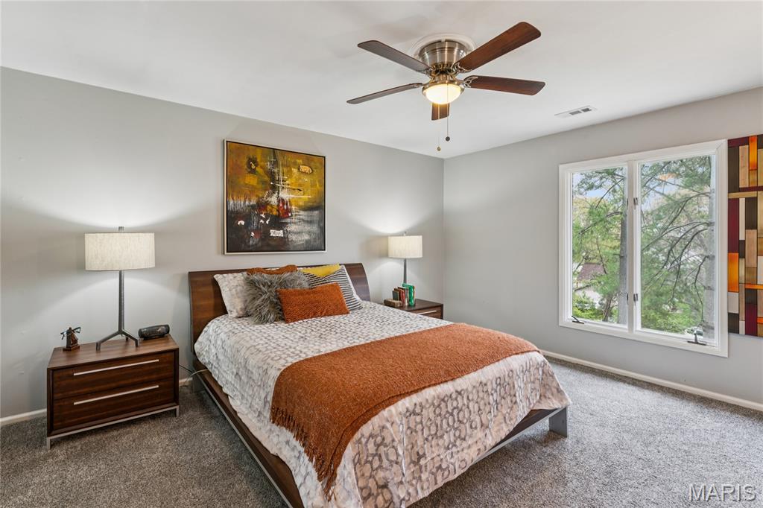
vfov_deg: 70.7
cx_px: 382
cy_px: 254
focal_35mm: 17
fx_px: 358
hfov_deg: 93.6
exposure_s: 1/2.5
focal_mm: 16.9
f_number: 13
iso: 200
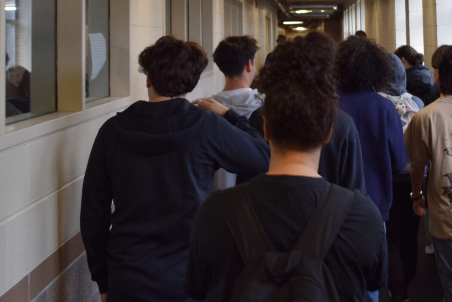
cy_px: -51
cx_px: 345
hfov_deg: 30.0
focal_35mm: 66
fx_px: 829
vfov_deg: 19.5
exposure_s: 1/80
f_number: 4.5
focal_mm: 18
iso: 400
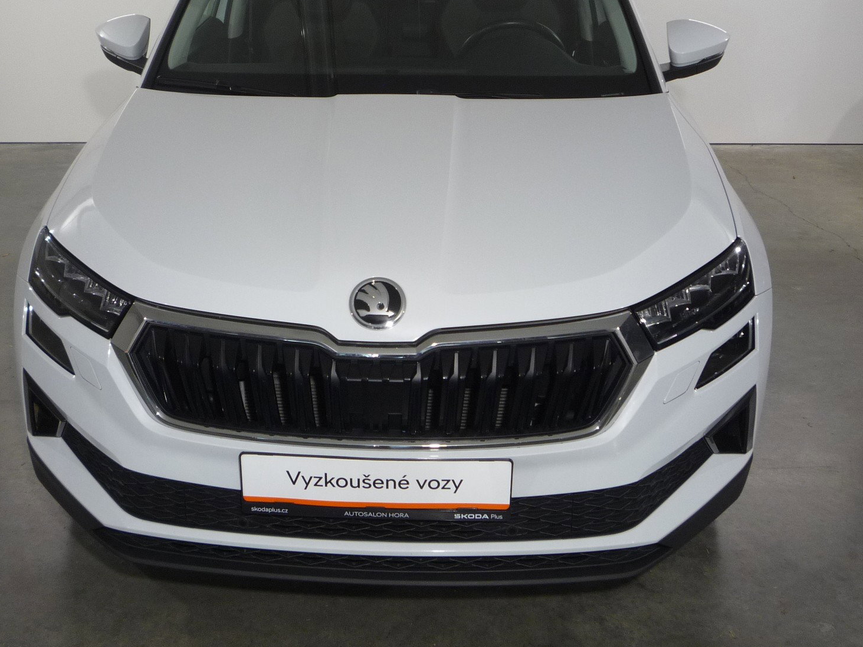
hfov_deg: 44.7
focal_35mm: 42
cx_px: 383
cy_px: 216
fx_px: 1047
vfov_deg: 34.0
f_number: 3.3
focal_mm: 5.2
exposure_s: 1/30
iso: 100
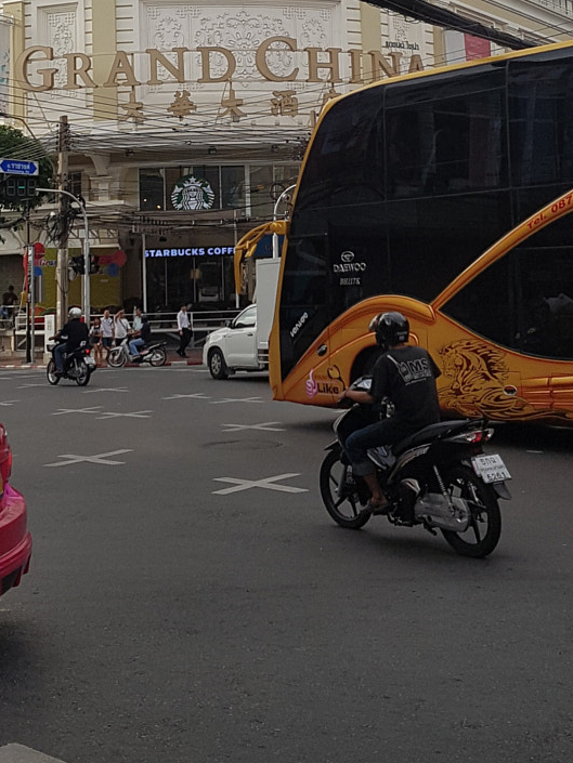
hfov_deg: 24.8
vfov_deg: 31.6
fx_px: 1302
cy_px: 124
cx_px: 224
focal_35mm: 59
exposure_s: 1/1268
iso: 50
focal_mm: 4.2
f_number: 1.7
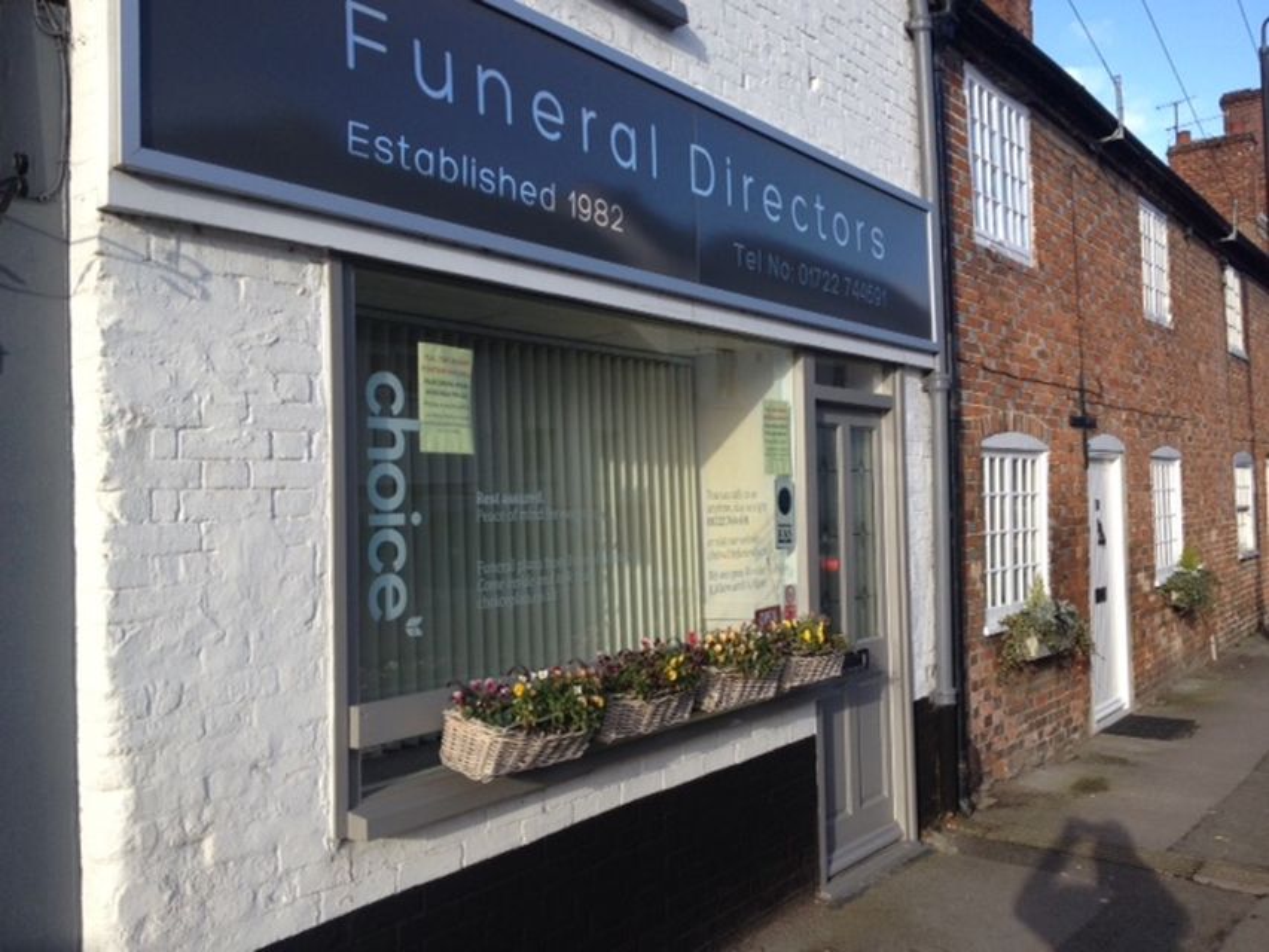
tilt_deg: +4.8
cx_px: 634
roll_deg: +1.6
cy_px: 476
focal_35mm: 35
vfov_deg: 40.7
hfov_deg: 52.6
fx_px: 1283
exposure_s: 1/613
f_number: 2.4
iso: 50
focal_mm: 4.28
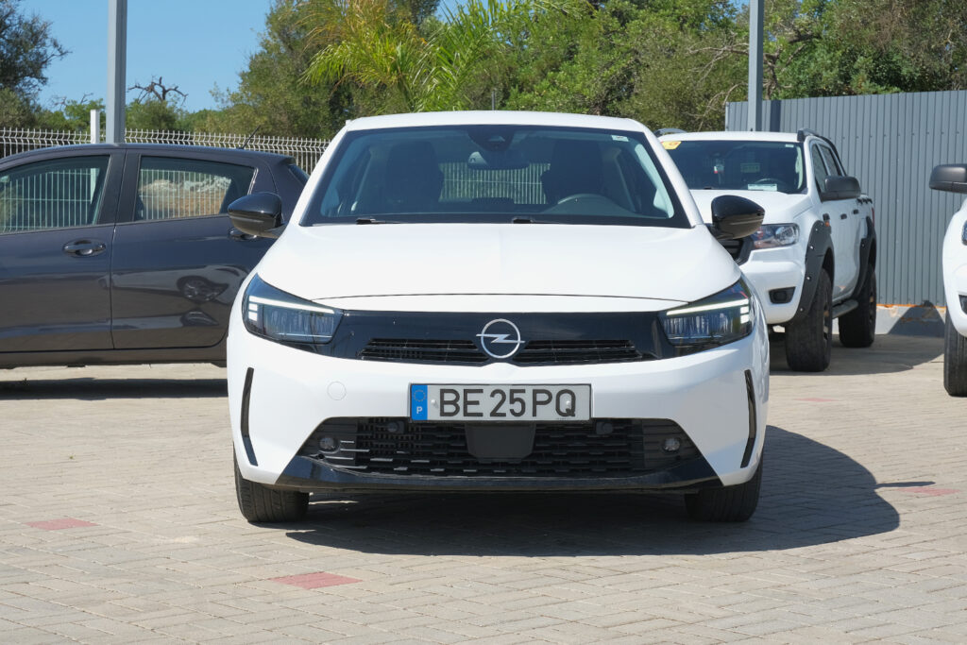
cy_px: 322
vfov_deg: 20.3
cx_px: 484
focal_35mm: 67
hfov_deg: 30.1
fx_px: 1800
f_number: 9
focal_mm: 44.5
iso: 160
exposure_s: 1/250
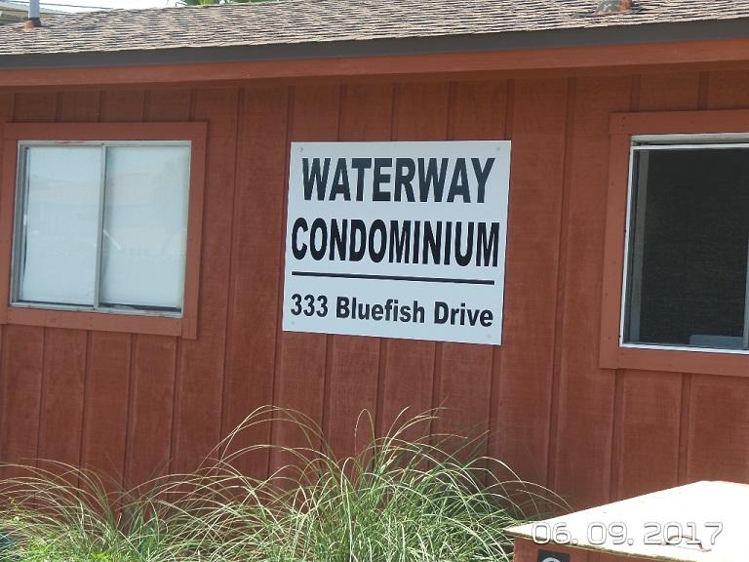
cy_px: 281
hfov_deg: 25.0
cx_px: 374
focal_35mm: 78
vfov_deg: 18.9
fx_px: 1688
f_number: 3.8
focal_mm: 13.9
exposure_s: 1/500
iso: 100
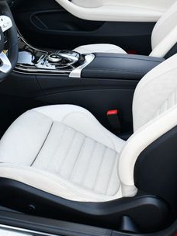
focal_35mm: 73
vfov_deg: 26.5
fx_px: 498
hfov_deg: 20.2
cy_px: 80
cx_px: 98
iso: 400
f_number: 4
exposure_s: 1/250
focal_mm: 18
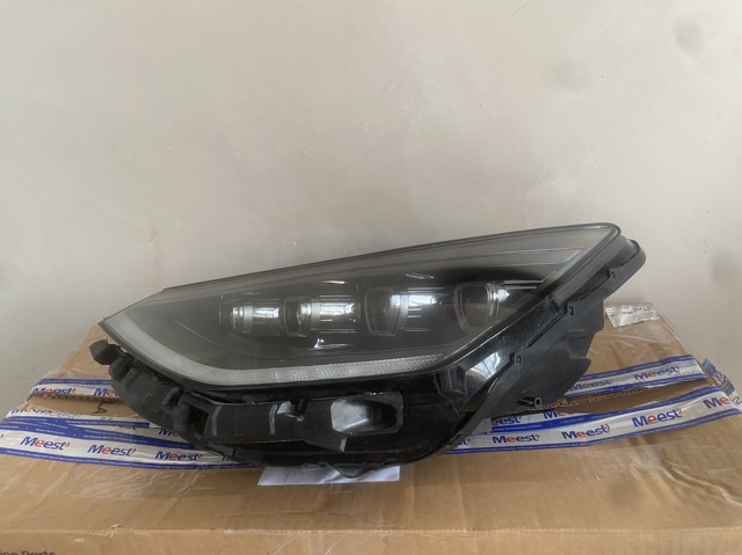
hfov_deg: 67.3
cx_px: 371
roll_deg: +4.1
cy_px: 278
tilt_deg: -23.7
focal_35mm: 26
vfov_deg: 53.0
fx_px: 557
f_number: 1.8
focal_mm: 4.25
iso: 160
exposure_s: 1/60
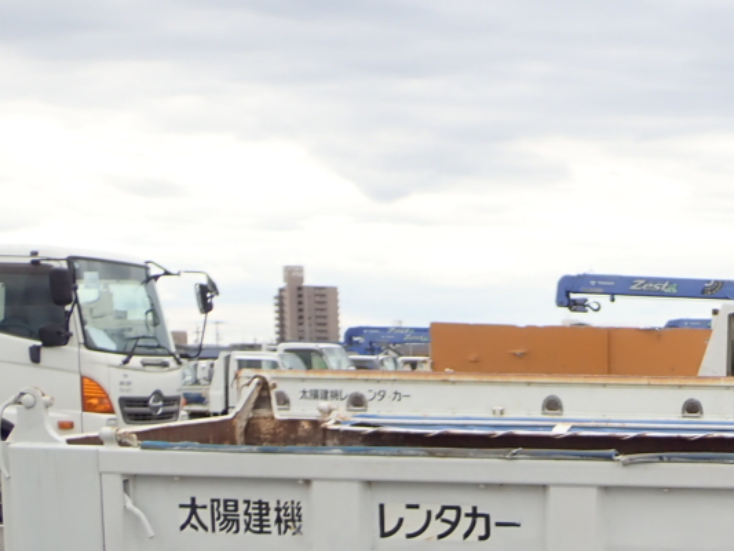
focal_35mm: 84
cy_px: 581
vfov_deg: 17.1
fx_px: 1782
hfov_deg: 21.6
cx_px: 877
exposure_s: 1/200
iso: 100
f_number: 3.5
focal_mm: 6.42
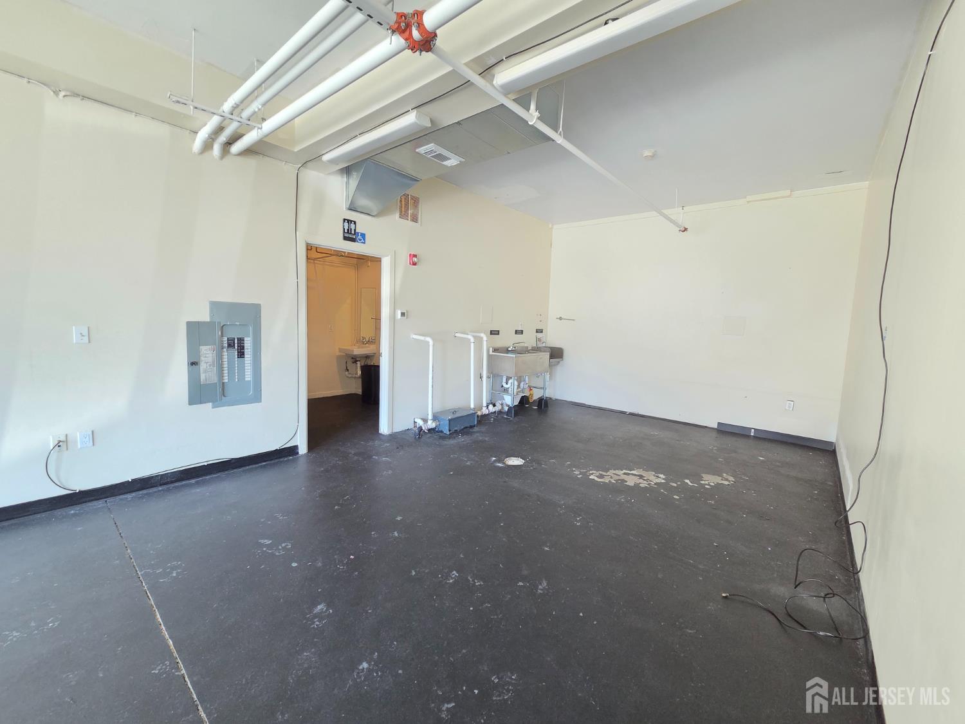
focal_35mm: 13
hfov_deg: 106.2
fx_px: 362
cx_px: 482
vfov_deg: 89.9
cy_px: 362
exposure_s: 1/60
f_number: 2.2
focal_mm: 2.2
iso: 500
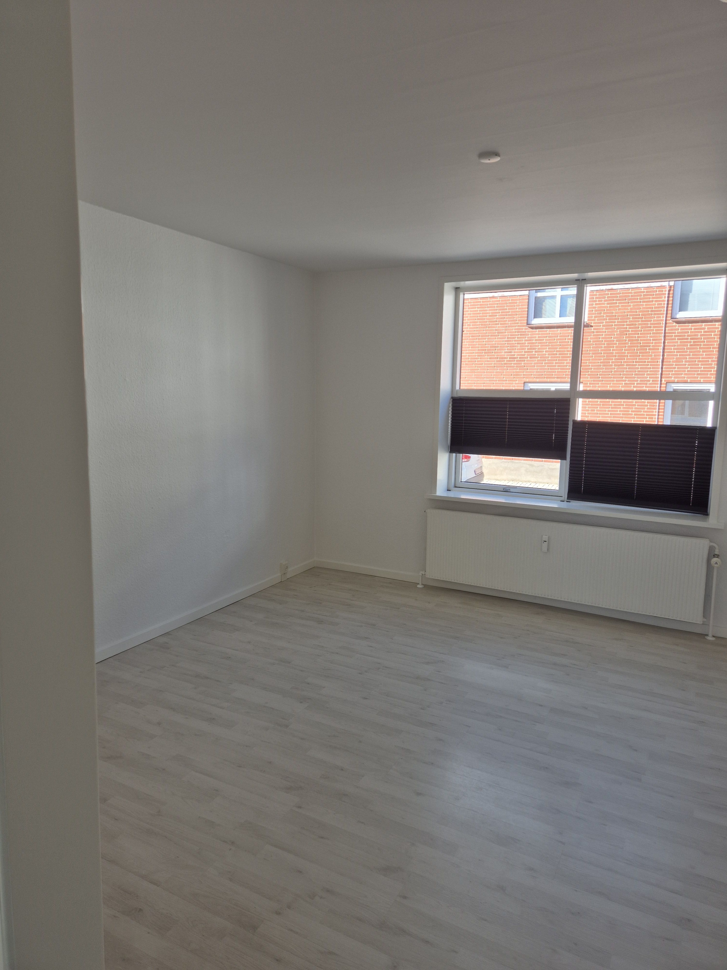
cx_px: 364
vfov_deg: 73.9
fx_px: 644
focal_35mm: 23
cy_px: 485
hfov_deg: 58.9
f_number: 1.8
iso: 25
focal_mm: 5.4
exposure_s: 1/225
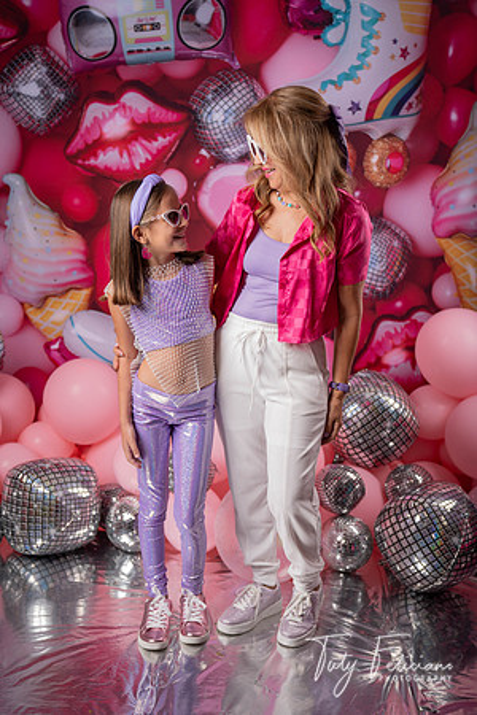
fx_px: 874
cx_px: 238
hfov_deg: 30.5
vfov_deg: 44.5
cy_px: 358
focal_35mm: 44
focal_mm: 44
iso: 50
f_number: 3.2
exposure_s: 1/250
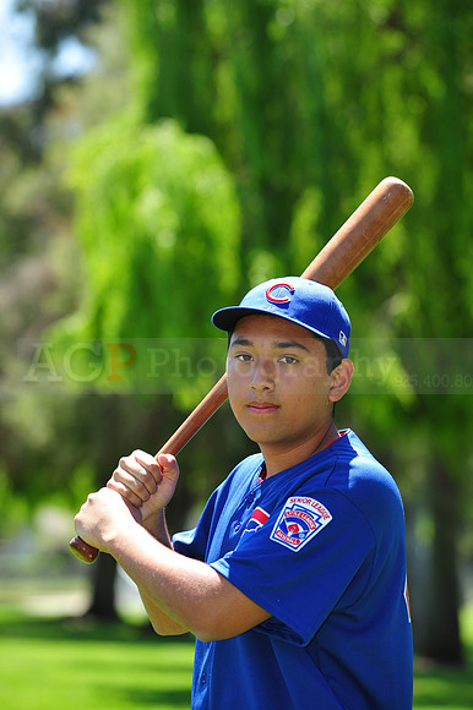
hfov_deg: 8.3
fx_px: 3256
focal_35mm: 165
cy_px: 355
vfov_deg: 12.5
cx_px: 236
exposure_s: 1/320
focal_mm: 165
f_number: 5.6
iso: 200
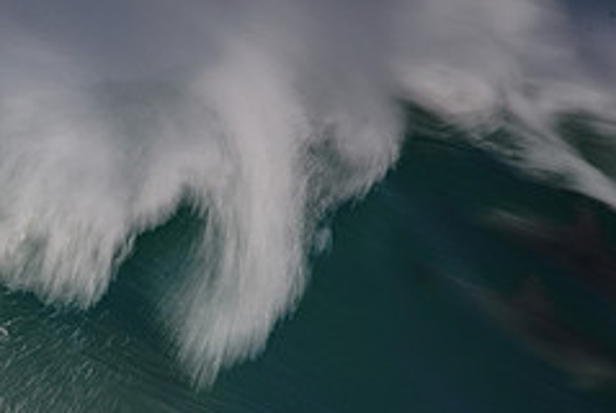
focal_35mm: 1817
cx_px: -121
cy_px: 489
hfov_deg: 1.1
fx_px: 31129
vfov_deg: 0.8
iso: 100
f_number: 29
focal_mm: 500
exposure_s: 1/20
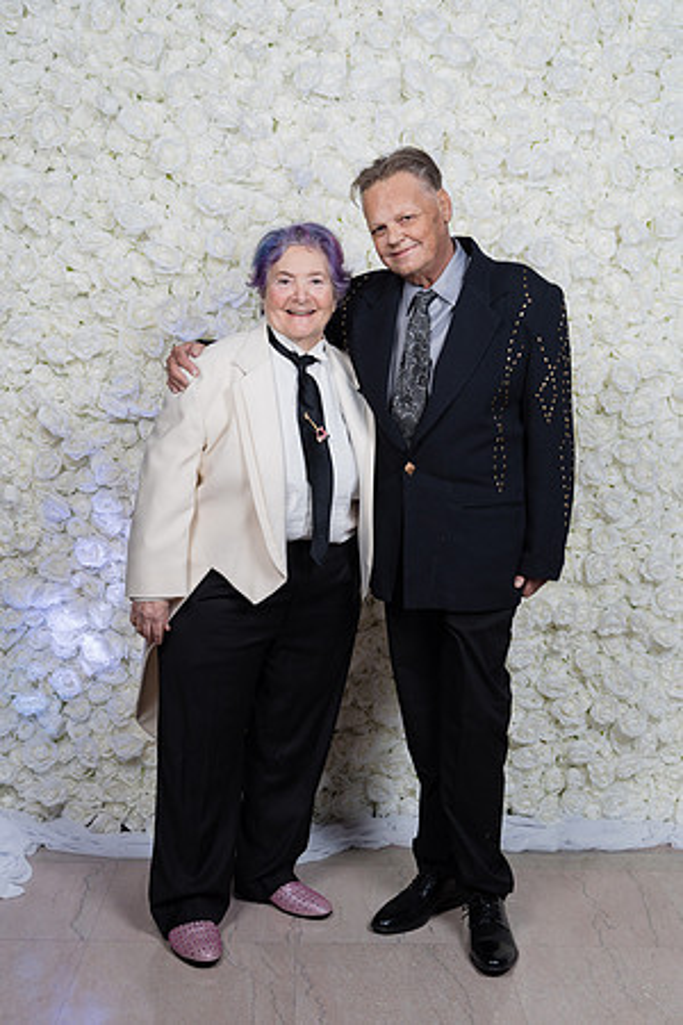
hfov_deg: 31.2
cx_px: 342
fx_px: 1224
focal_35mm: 43
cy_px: 512
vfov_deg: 45.4
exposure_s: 1/200
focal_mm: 43
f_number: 5.6
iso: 500
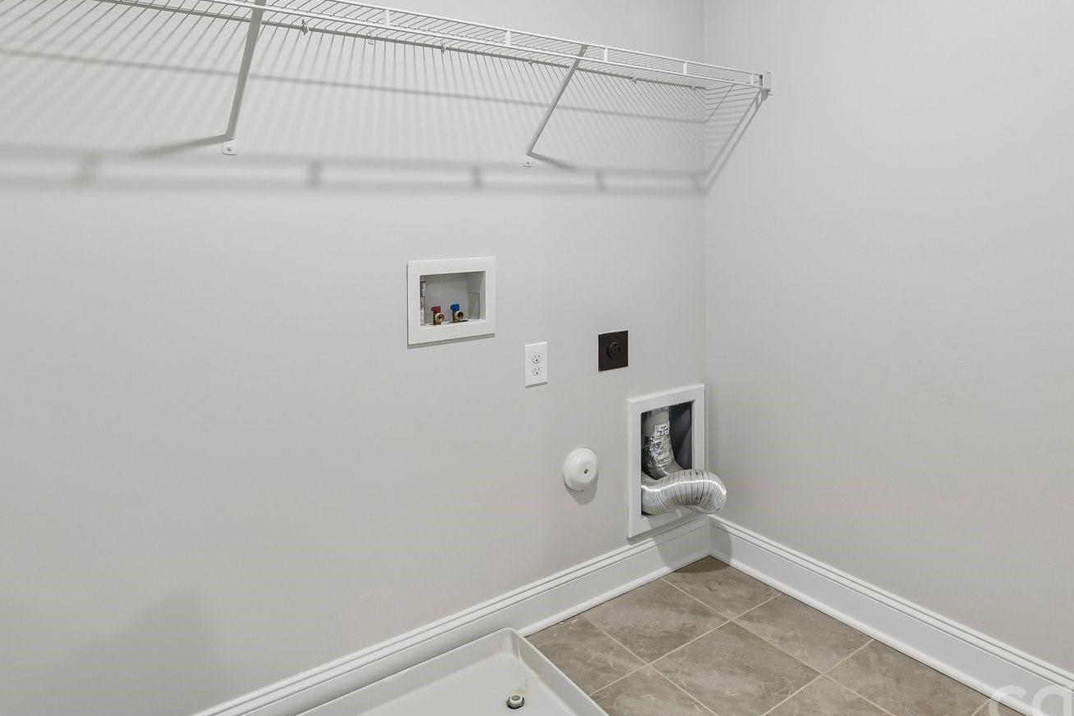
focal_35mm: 25
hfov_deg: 70.8
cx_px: 643
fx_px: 746
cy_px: 210
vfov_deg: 49.9
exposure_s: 1/2.5
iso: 200
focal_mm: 16
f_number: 11
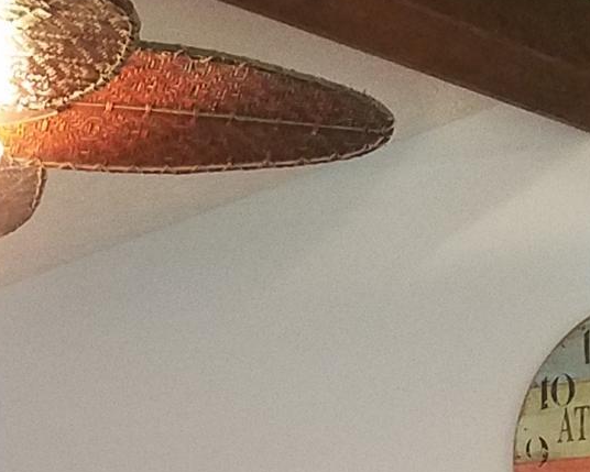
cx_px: 0
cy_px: 1012
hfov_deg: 13.4
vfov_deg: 9.9
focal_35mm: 142
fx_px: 2480
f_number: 1.7
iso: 200
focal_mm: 4.2
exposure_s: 1/13
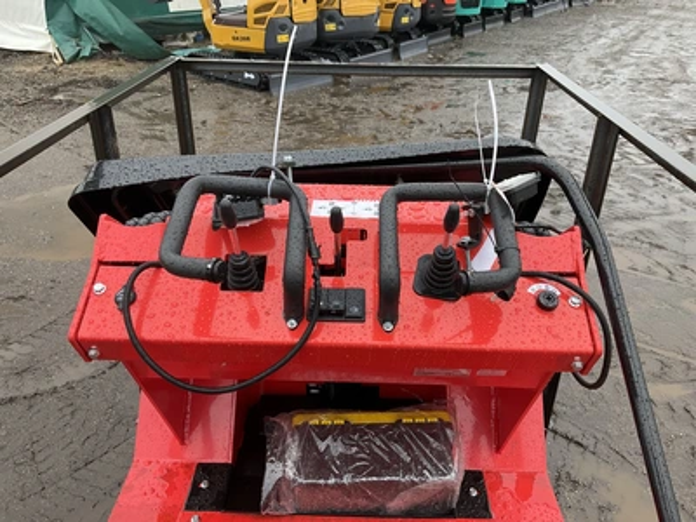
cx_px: 348
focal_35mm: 29
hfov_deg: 61.7
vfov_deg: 48.2
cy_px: 261
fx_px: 583
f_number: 1.8
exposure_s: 1/122
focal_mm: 3
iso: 25
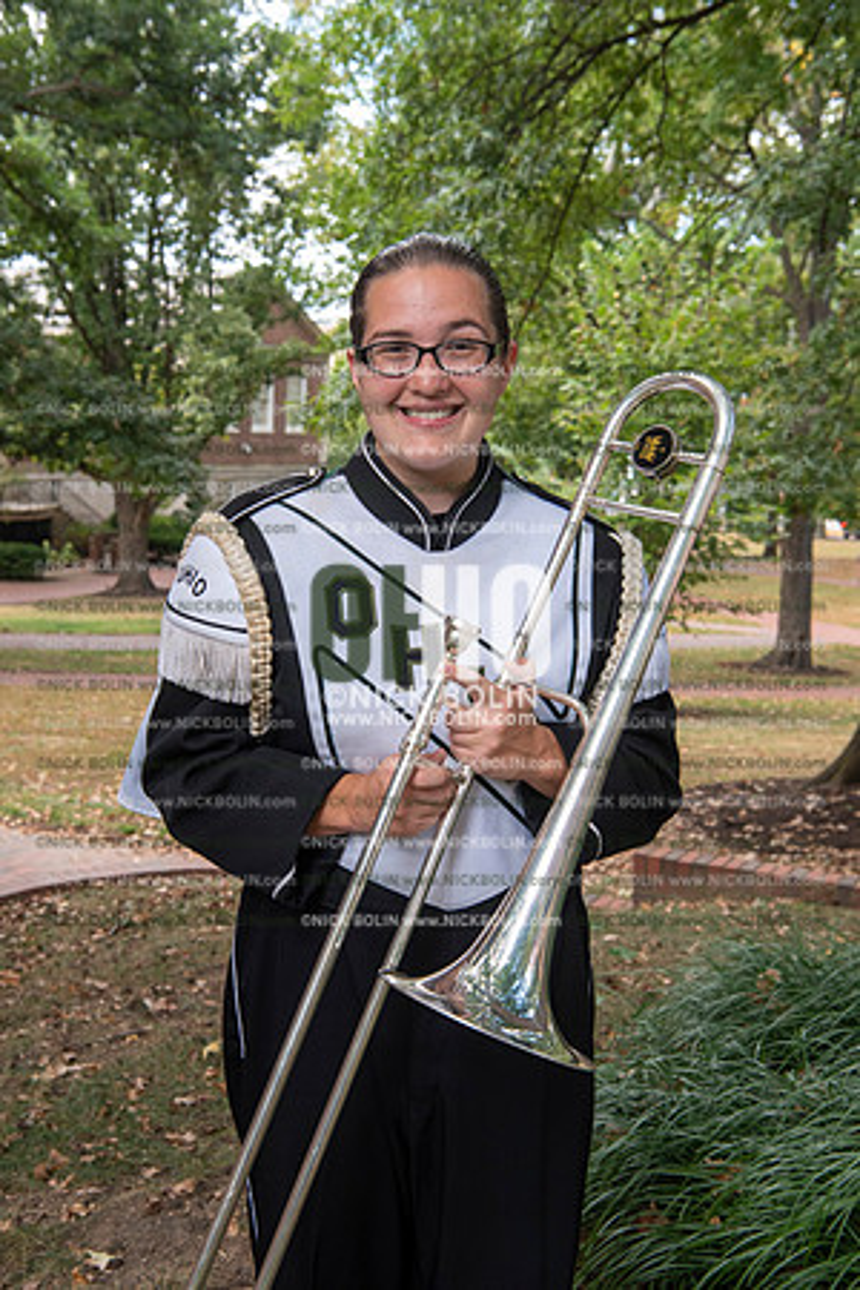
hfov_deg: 28.1
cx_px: 430
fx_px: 1720
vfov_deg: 41.1
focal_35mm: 48
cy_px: 645
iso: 500
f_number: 8
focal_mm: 48
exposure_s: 1/100
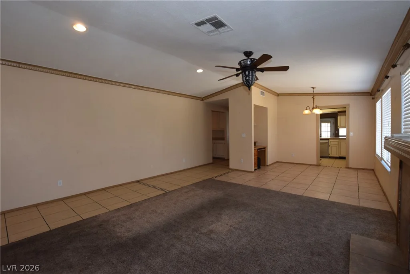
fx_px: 171
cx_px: 205
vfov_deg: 77.3
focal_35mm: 15
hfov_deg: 100.4
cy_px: 137
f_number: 5.6
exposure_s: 1/125
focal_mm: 10
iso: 800
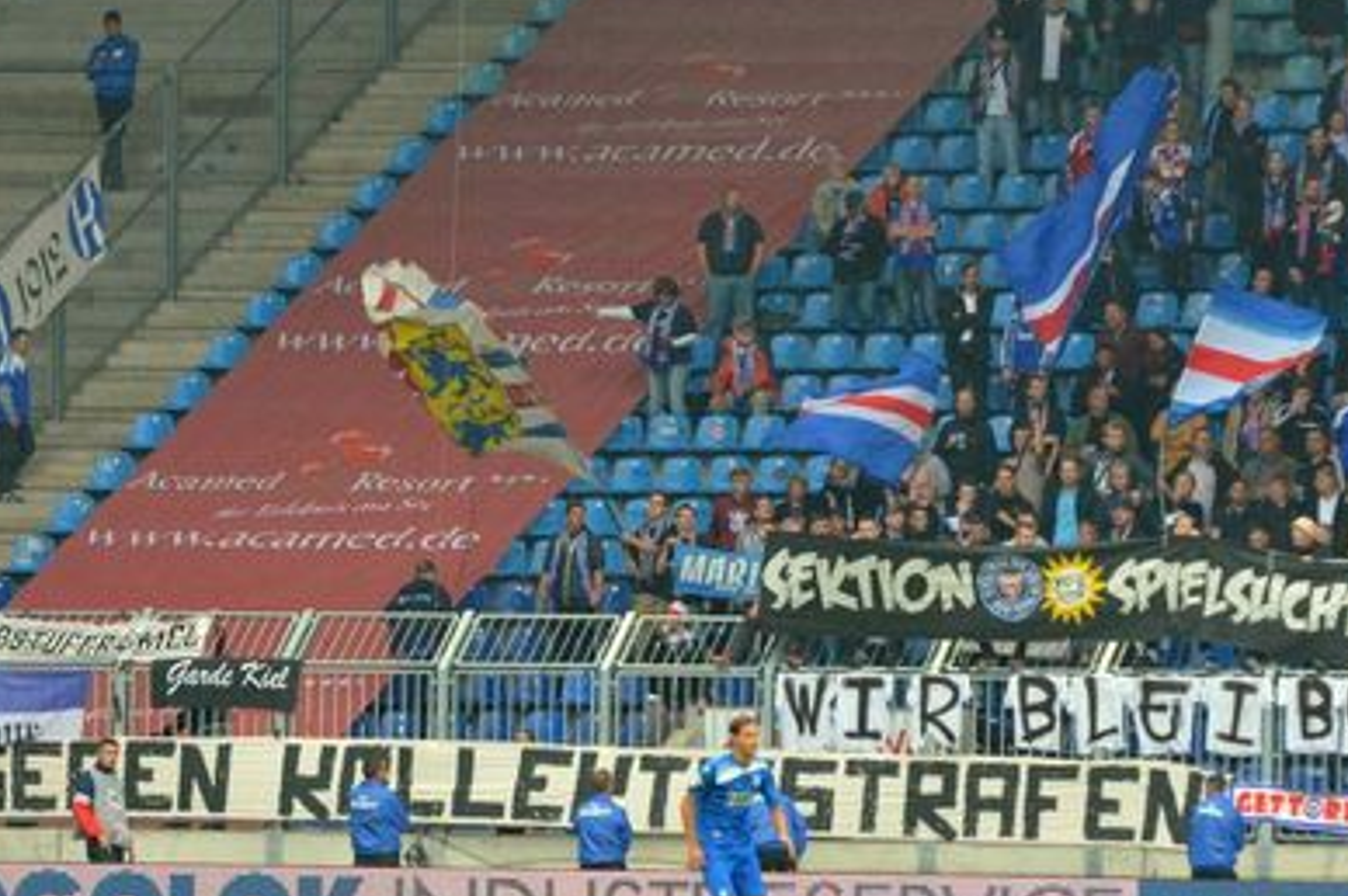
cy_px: 500
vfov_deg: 4.3
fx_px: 11962
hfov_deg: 6.4
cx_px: 889
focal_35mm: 320
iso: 2000
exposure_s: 1/1250
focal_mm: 145
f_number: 5
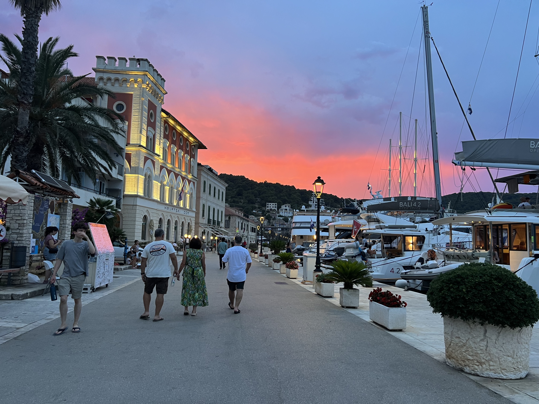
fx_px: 405
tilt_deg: +5.1
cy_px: 202
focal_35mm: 26
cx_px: 270
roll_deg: -2.2
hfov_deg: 67.3
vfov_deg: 53.1
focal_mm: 5.7
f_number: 1.5
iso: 125
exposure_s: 1/50
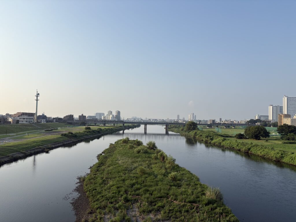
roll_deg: -0.5
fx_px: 222
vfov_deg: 53.1
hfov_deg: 67.3
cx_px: 148
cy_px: 111
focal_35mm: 26
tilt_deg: +2.2
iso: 50
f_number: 1.6
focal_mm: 5.96
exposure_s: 1/2865
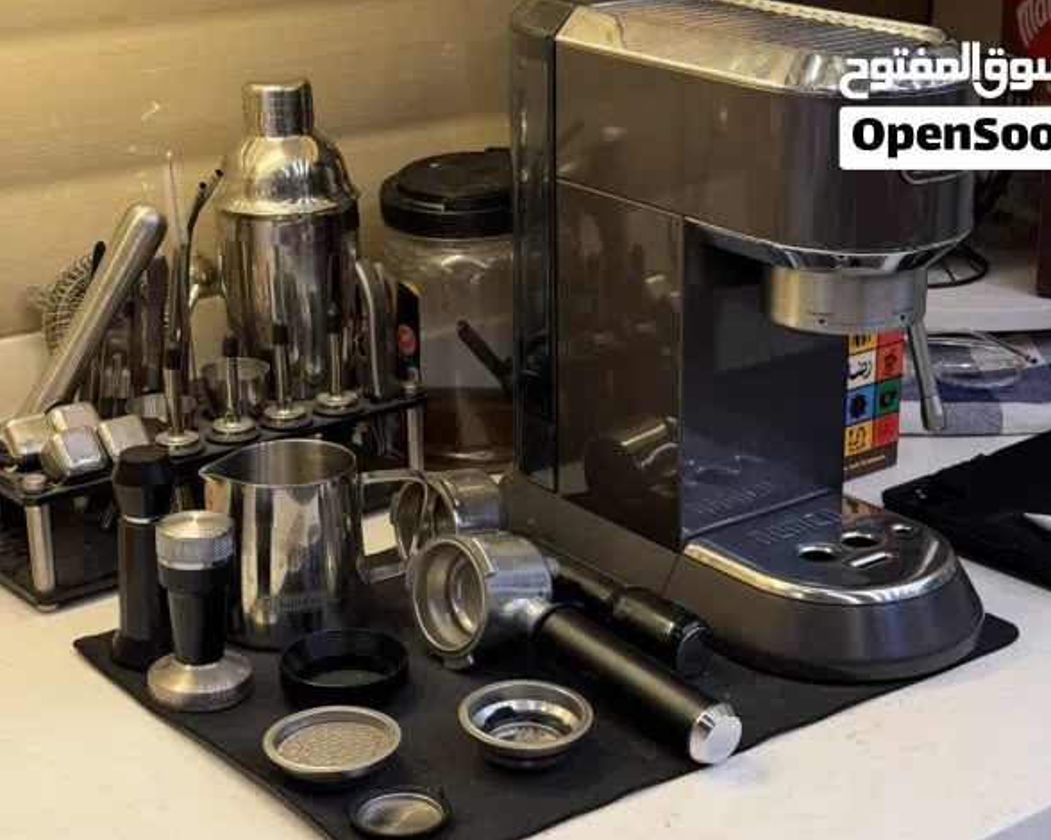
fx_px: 1586
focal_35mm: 51
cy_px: 427
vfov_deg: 29.7
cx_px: 570
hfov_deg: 36.6
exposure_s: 1/50
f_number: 1.78
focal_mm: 6.76
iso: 100
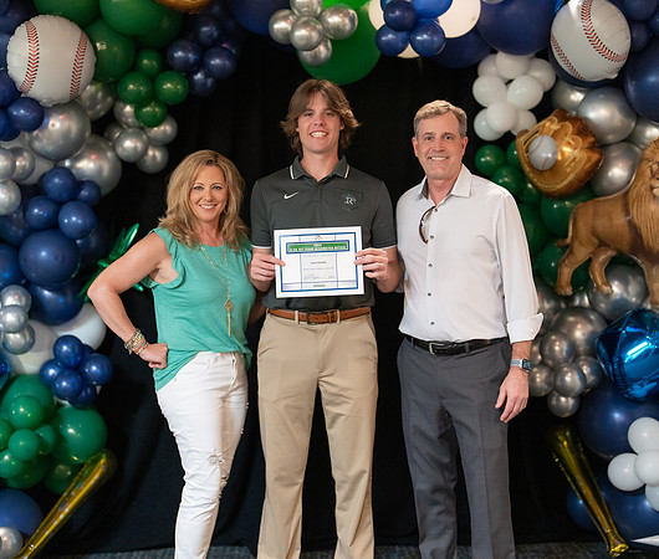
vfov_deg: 26.9
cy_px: 279
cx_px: 331
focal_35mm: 58
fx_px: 1168
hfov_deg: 31.5
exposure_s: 1/320
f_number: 1.2
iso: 1600
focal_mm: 50
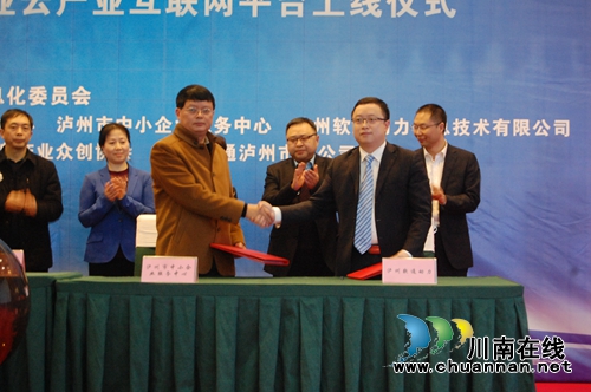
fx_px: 1353
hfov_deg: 24.6
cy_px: 196
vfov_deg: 16.5
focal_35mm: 82
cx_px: 296
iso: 1600
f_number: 5.6
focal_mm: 55
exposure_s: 1/15
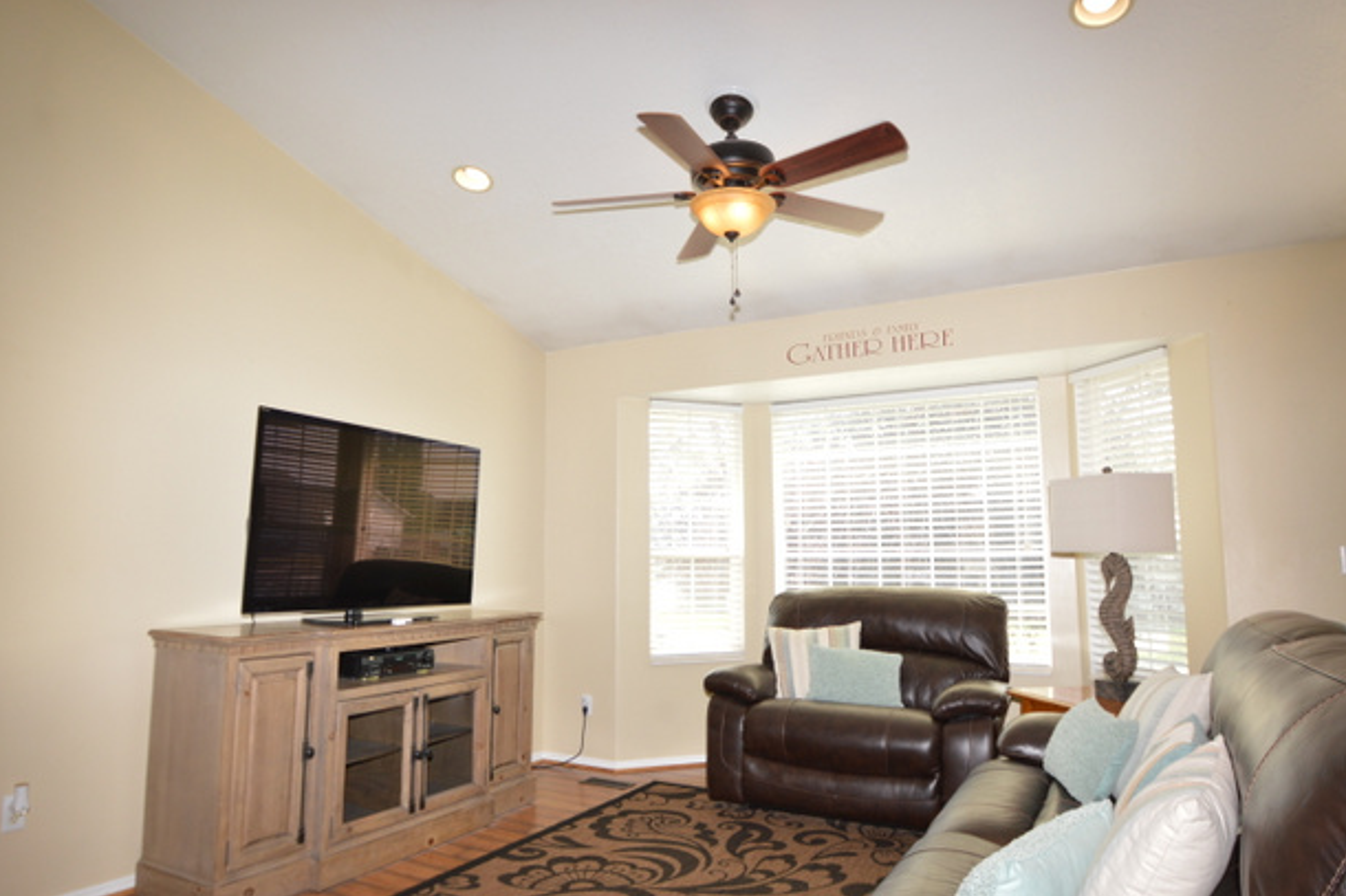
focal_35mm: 22
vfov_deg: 57.2
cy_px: 467
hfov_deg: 78.6
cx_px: 663
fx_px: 822
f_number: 5.6
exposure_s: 1/125
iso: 400
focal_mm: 14
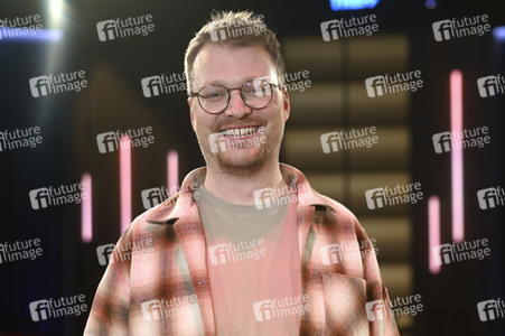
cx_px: 252
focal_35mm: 55
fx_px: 771
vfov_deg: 24.6
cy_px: 168
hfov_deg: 36.3
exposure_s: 1/400
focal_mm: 55
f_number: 2.5
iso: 1250
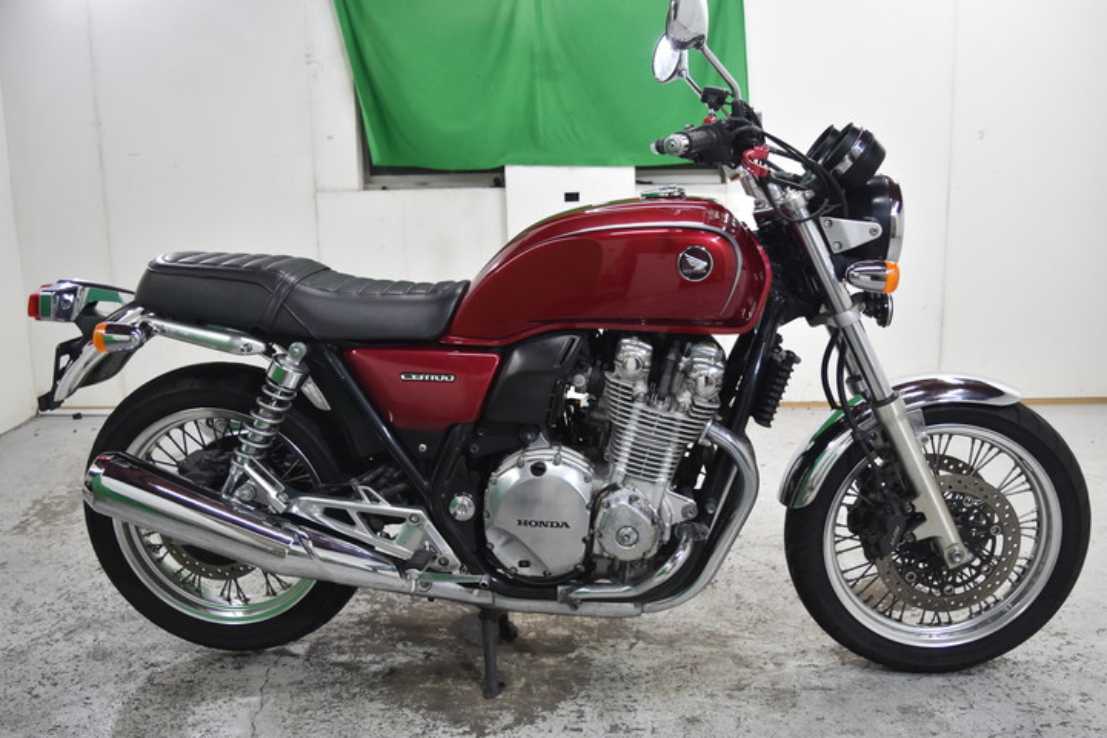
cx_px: 554
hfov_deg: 59.5
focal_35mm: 32
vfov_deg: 41.7
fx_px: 969
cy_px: 369
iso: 640
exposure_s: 1/60
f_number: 4
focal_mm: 21
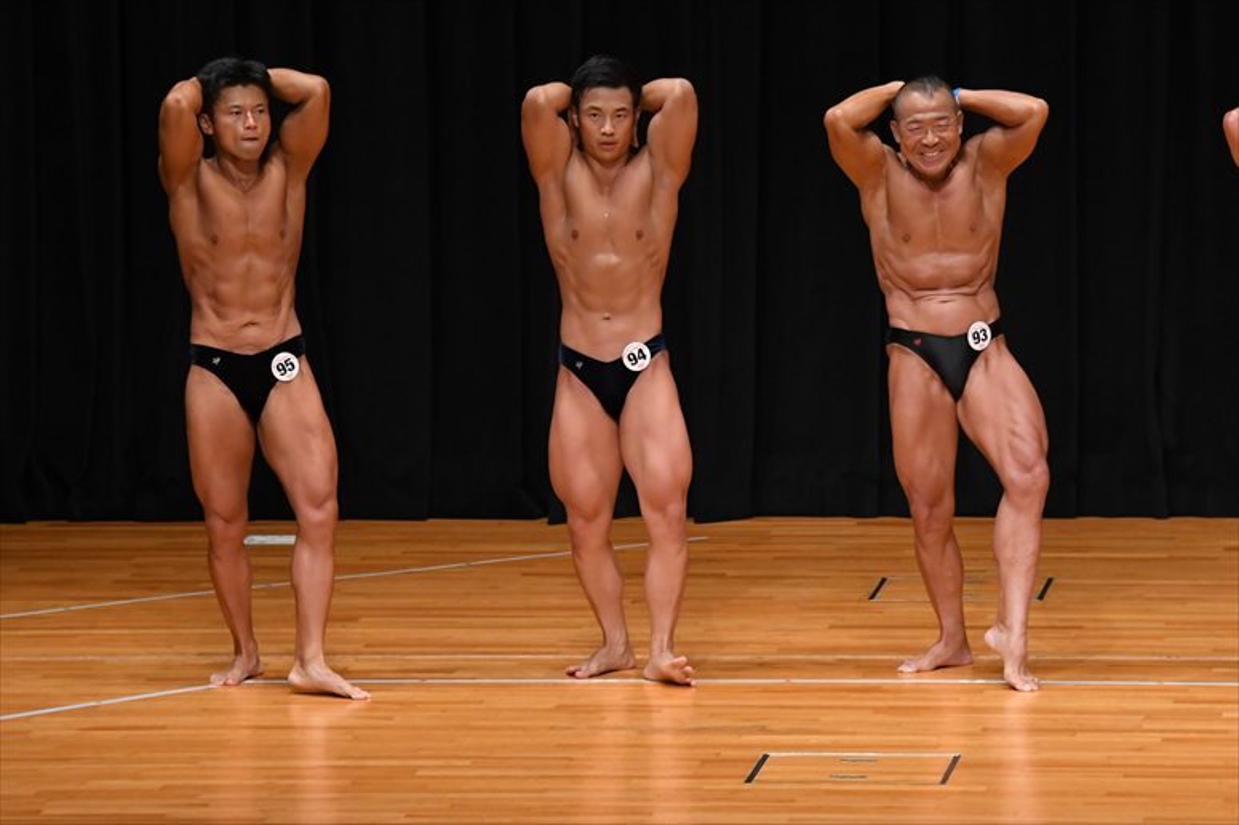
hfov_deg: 8.1
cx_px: 620
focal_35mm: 255
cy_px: 412
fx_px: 8772
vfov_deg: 5.4
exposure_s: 1/400
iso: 3200
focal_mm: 170
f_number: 5.6
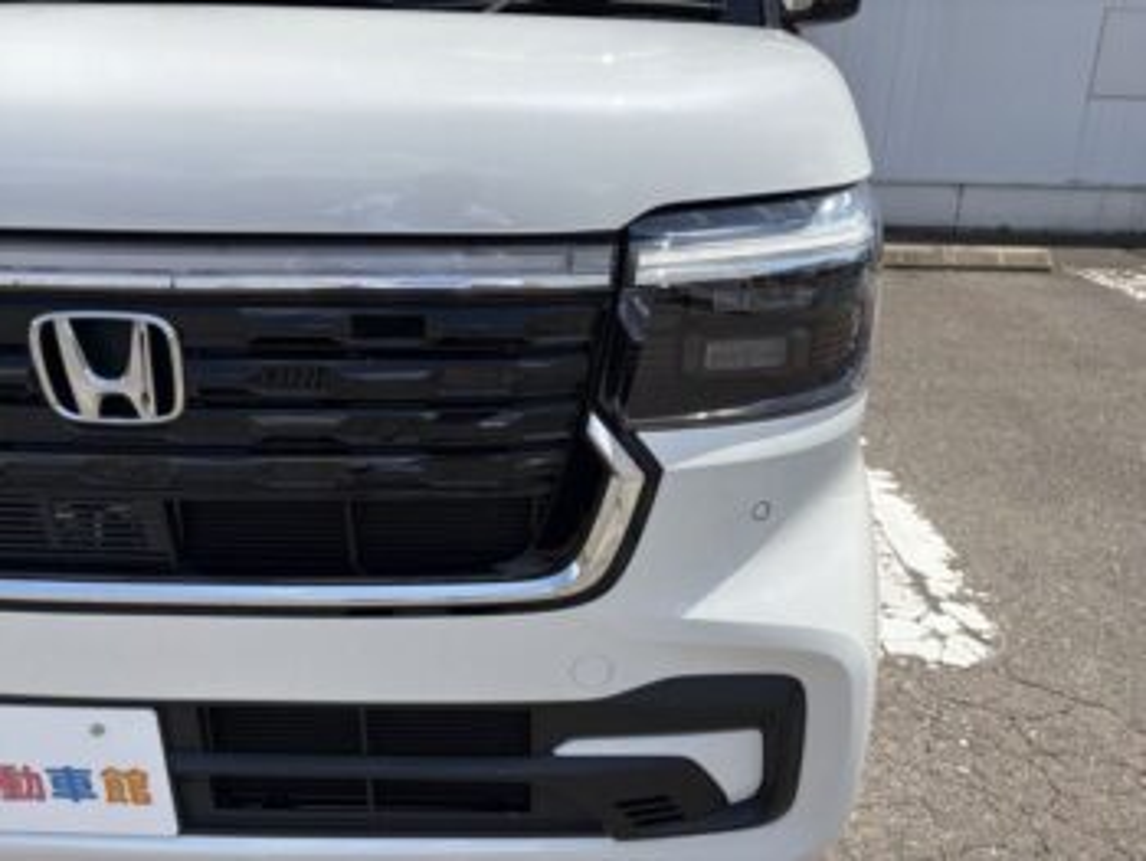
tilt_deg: -18.7
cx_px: 573
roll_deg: -0.1
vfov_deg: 53.1
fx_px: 861
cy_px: 430
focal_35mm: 26
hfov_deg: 67.3
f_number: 1.6
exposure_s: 1/3448
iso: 50
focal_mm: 5.96
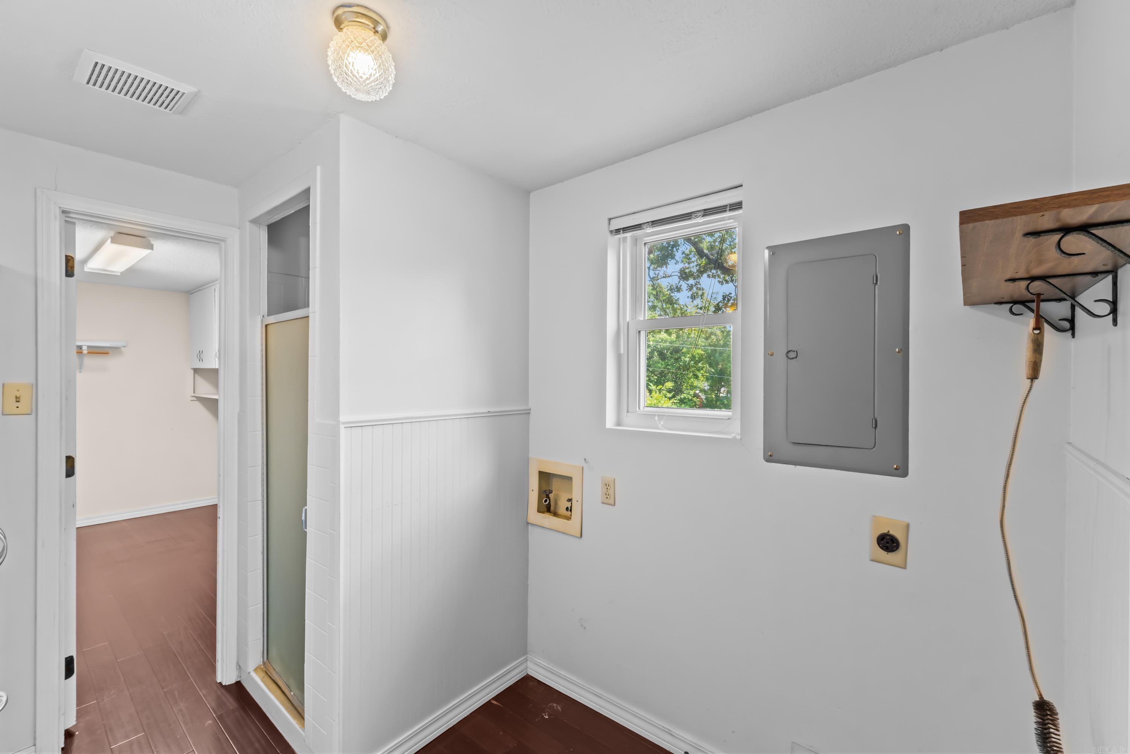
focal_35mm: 15
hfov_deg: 100.4
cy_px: 377
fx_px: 471
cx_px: 565
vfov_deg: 77.3
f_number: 9
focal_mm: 10
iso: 200
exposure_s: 1/1.25
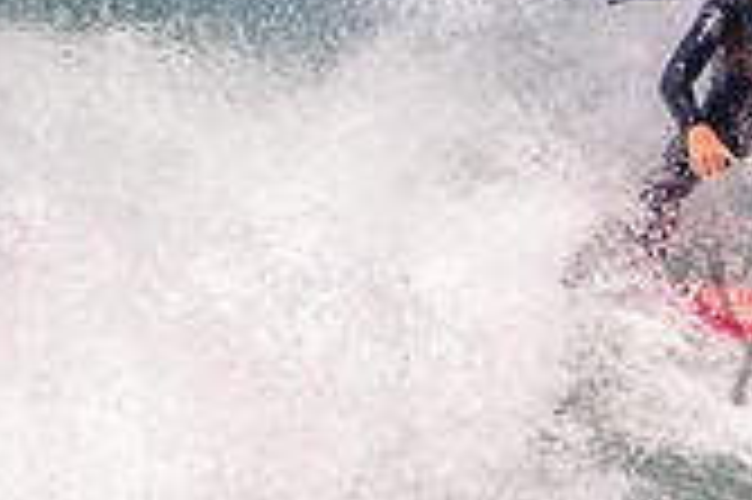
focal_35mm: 2085
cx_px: 1175
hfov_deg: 1.0
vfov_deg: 0.7
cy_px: 295
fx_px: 43510
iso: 220
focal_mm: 400
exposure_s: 1/1250
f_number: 5.6
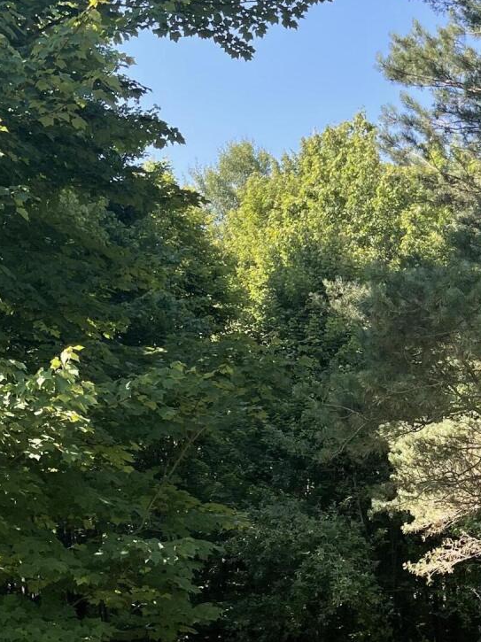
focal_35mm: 69
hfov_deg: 20.8
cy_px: 437
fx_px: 1279
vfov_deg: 28.0
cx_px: 448
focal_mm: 5.1
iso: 32
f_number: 1.6
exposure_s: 1/642
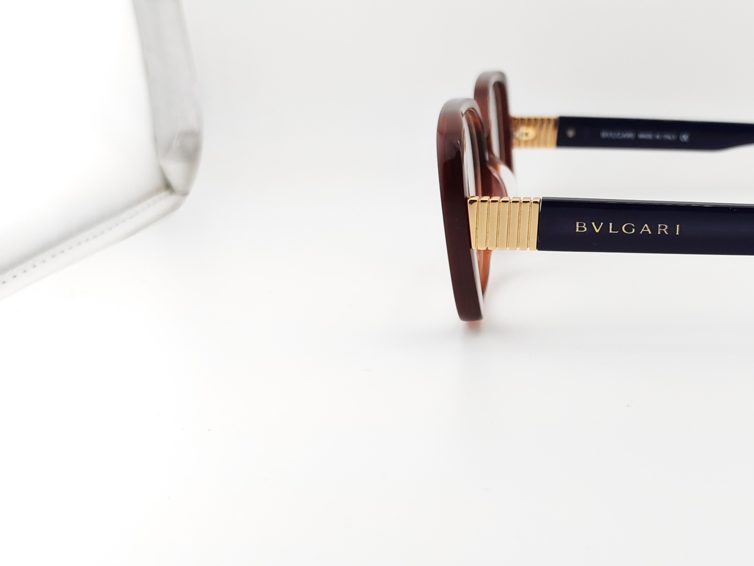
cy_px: 301
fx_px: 959
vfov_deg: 32.9
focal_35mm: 44
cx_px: 630
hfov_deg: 40.7
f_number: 1.9
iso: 1000
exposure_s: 1/400
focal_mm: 6.12
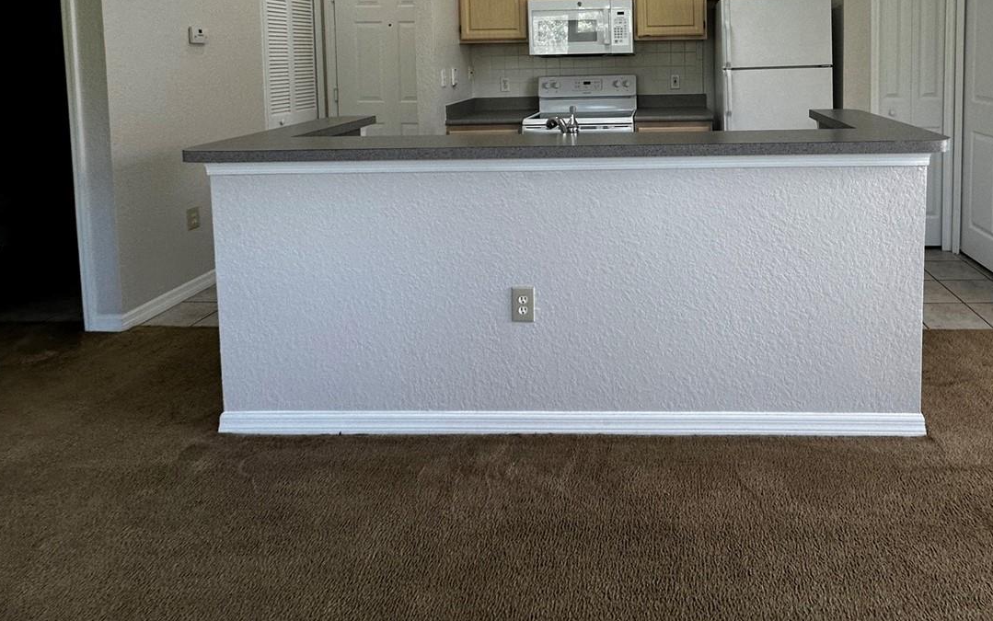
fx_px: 596
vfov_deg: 50.4
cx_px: 637
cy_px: 91
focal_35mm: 22
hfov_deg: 77.8
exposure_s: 1/120
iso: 125
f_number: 2.2
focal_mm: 2.22
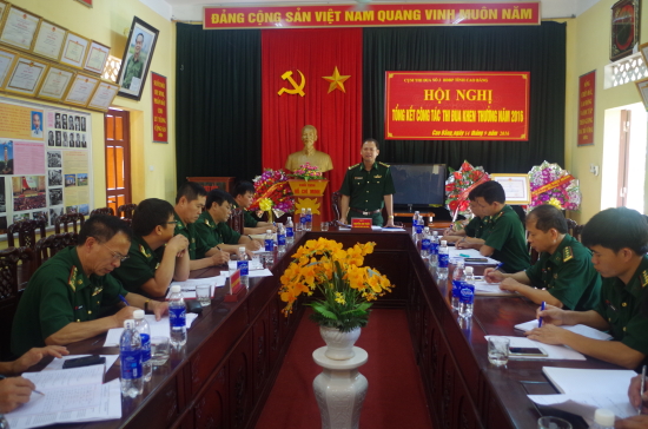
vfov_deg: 43.4
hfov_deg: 62.0
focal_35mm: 30
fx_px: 539
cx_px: 324
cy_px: 214
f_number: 4
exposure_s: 1/60
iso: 800
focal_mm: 20
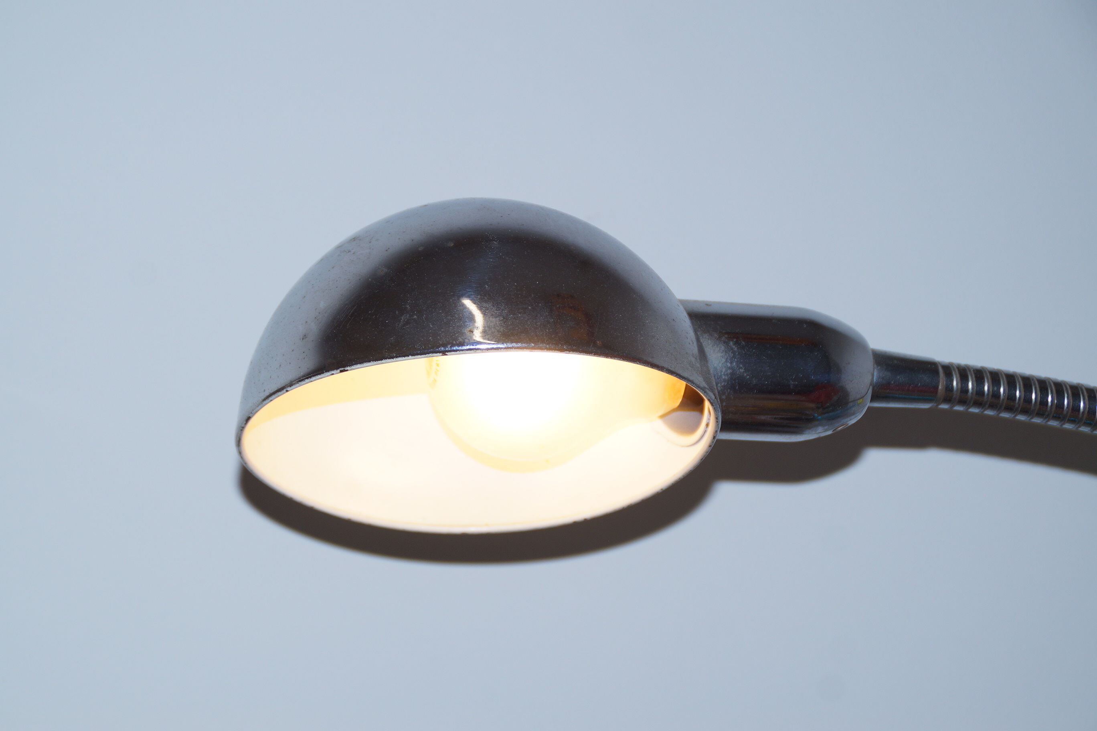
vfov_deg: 13.0
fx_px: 3199
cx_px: 548
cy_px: 366
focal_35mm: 105
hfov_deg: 19.5
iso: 125
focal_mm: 70
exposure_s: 1/125
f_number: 5.6
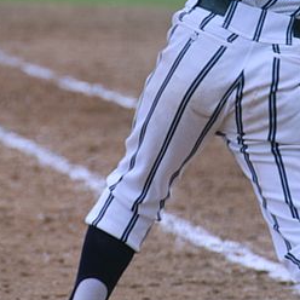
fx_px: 5471
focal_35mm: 558
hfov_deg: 3.1
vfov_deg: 3.1
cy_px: 40
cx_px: 230
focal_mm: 170
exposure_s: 1/500
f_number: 5.6
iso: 400
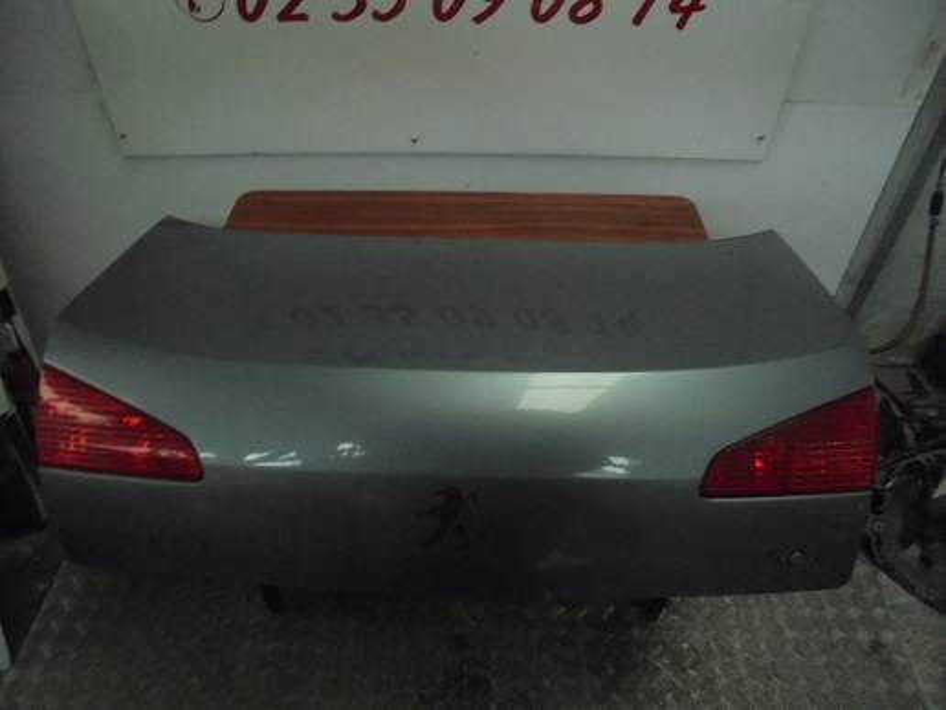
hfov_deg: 67.3
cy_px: 355
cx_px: 473
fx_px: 711
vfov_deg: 53.1
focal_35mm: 26
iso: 500
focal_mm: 4.6
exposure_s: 1/4
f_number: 3.5
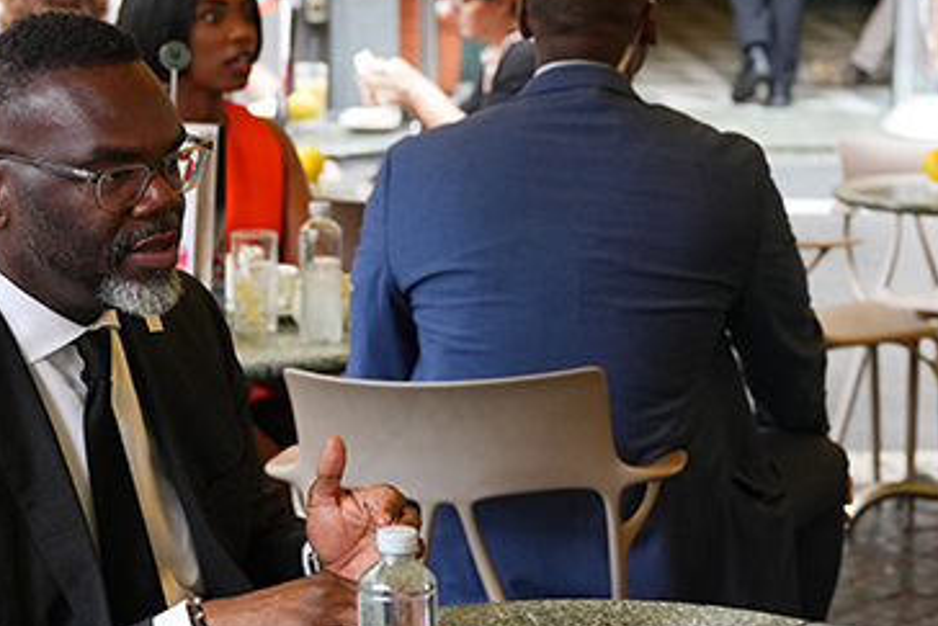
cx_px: 722
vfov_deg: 11.6
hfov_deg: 17.2
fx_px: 3076
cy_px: 346
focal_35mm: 118
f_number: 2.8
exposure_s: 1/800
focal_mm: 43
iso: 1250
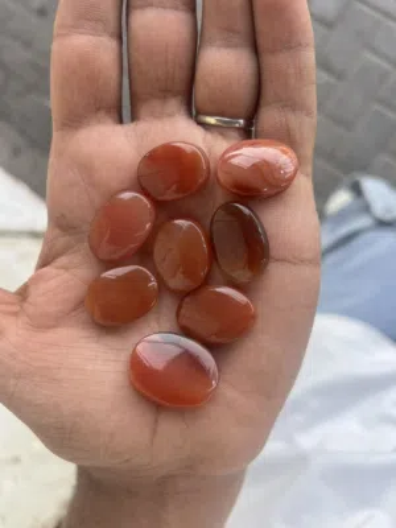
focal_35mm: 26
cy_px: 264
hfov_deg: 53.1
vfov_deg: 67.3
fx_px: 397
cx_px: 198
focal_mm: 5.7
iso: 50
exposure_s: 1/389
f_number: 1.5
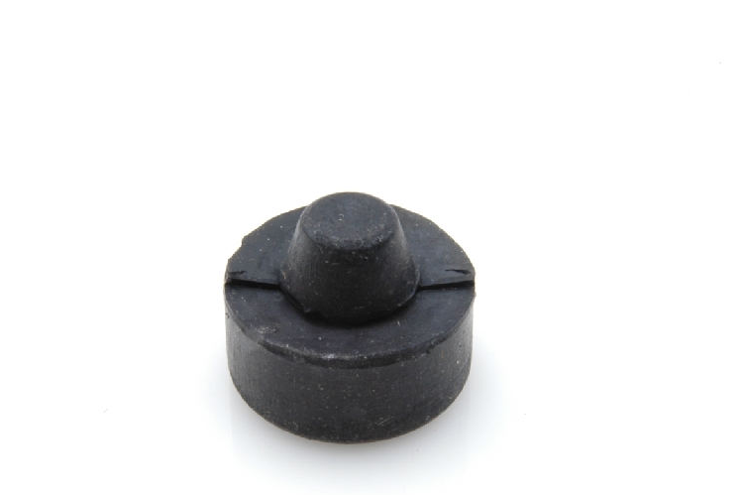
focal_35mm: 90
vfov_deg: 15.1
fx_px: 1858
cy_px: 322
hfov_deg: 22.6
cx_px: 328
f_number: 29
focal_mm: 44
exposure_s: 1.3
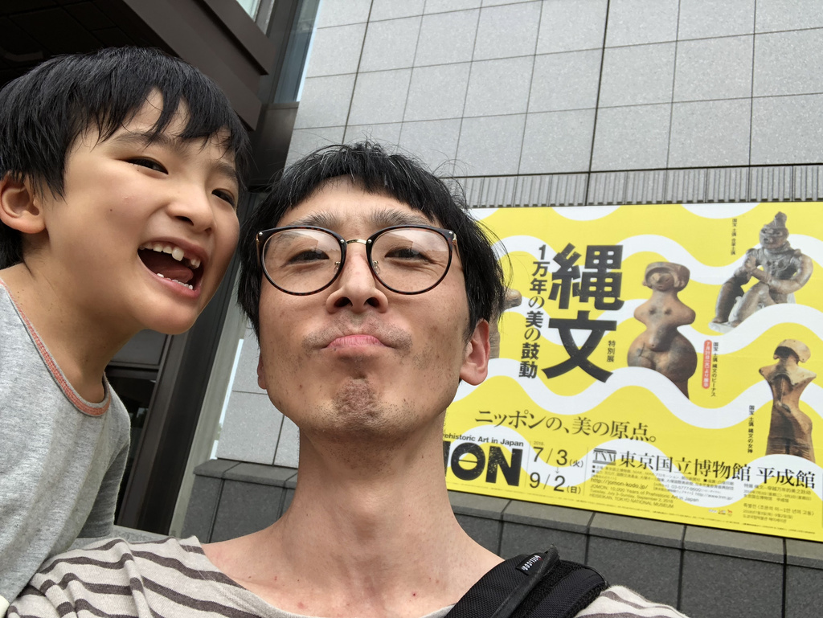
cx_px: 412
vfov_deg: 44.2
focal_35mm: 32
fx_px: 761
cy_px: 309
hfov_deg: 56.8
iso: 20
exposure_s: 1/351
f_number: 2.2
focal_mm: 2.87
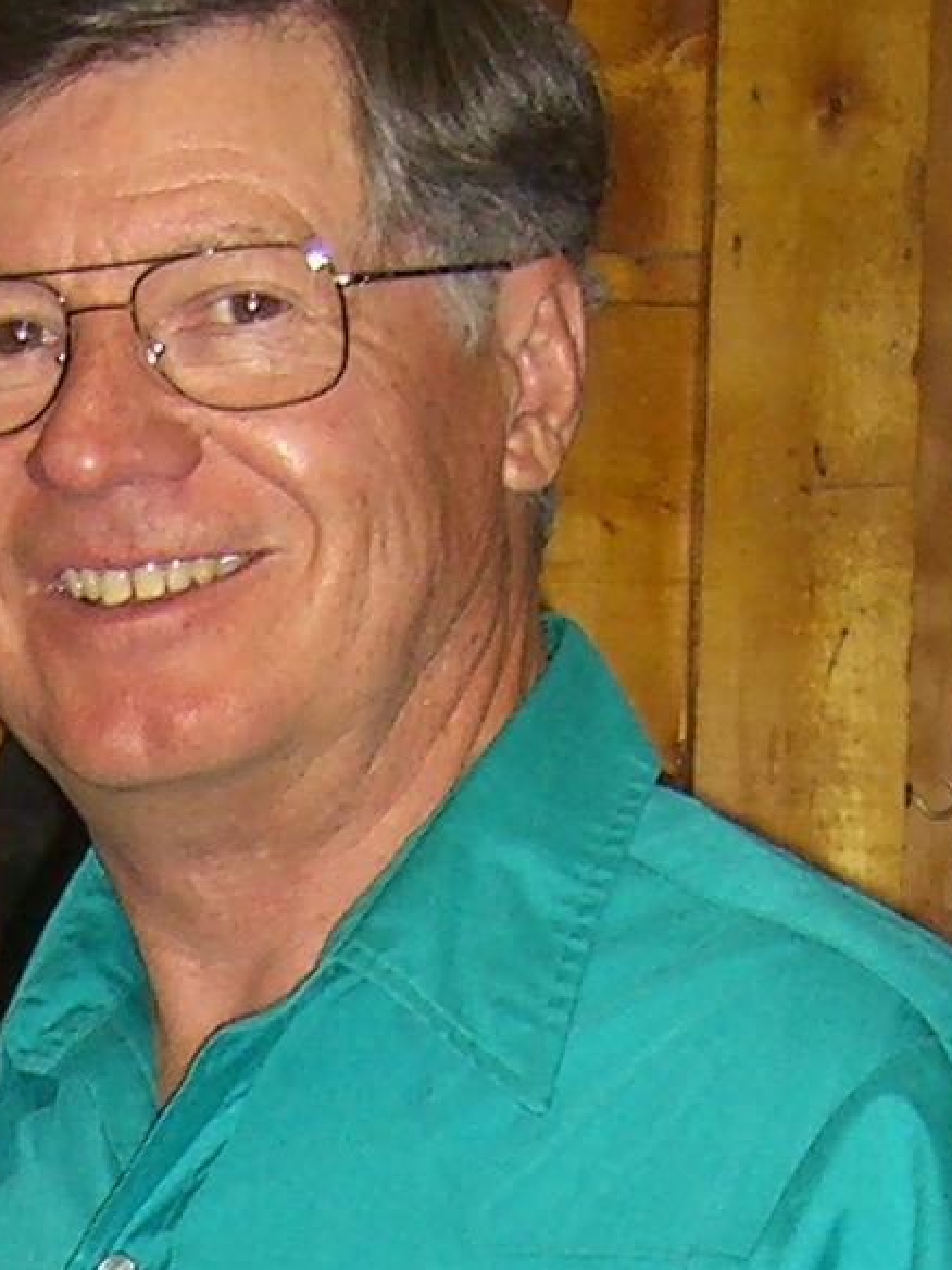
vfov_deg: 9.3
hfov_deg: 7.3
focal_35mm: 200
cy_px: 2531
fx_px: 7334
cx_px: -513
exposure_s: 1/60
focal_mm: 7.9
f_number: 2.8
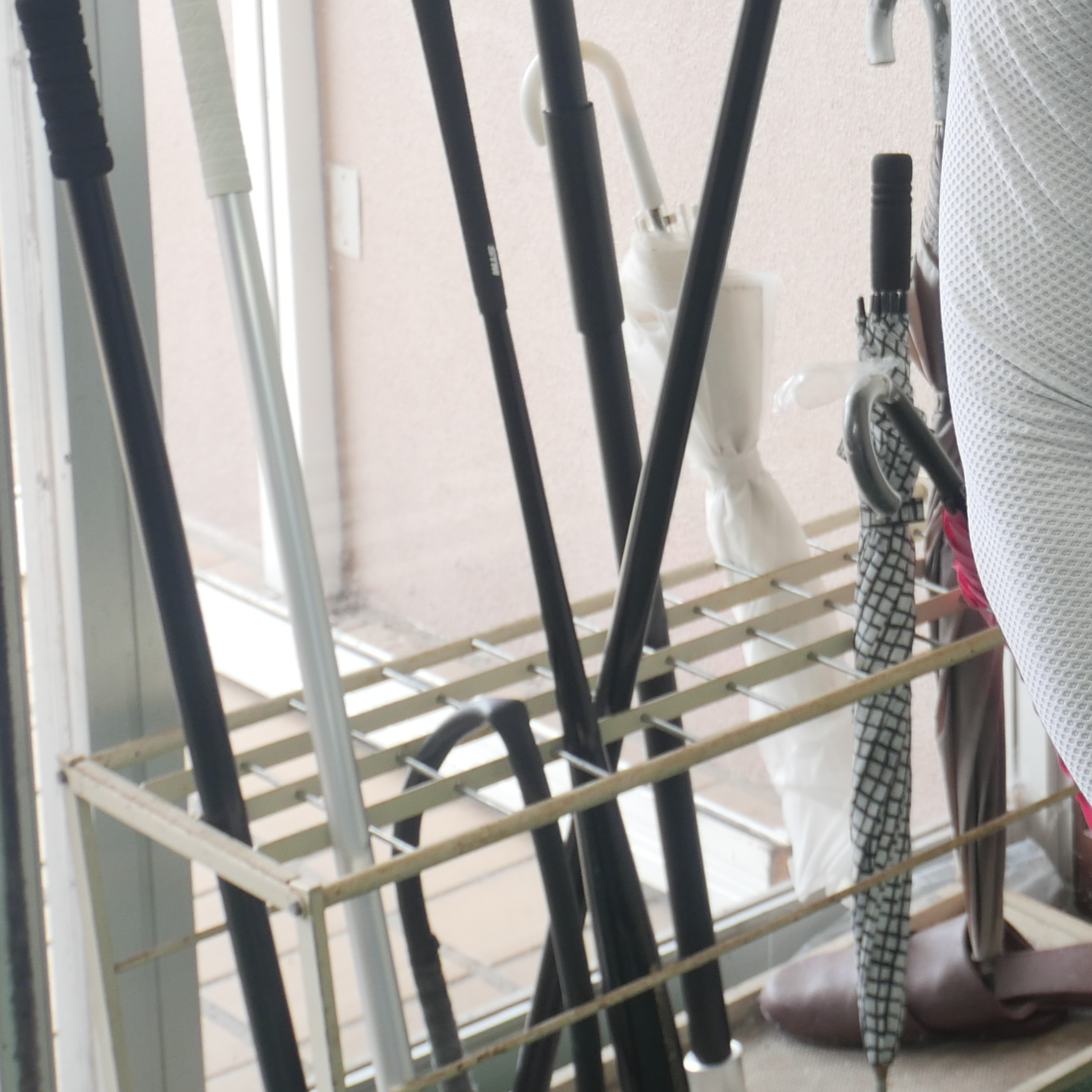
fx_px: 2998
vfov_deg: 19.8
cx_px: 1605
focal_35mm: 84
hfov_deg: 18.5
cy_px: -98
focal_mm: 16
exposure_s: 1/60
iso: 320
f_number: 3.9
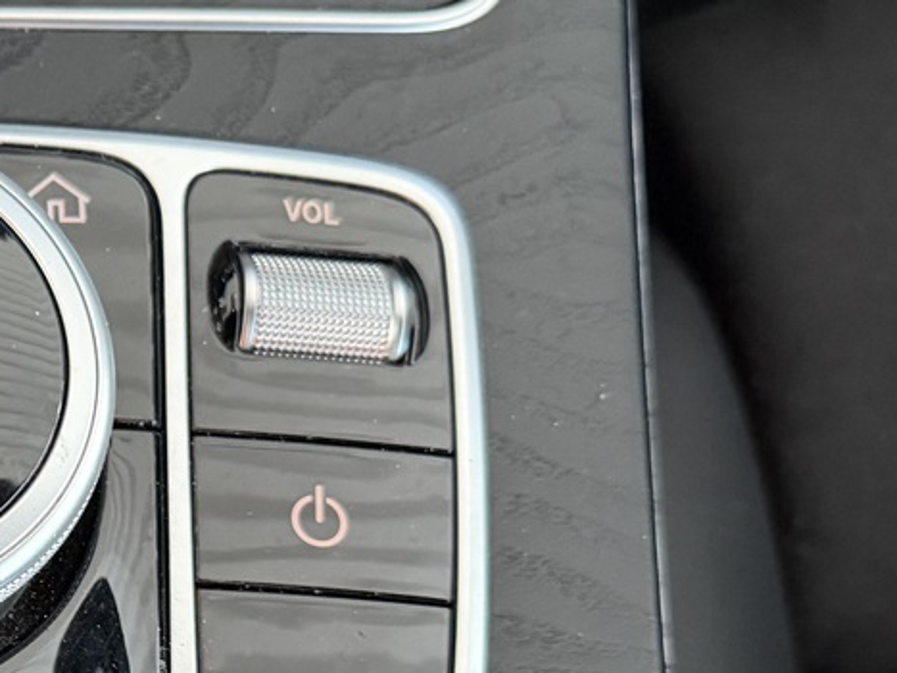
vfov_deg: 19.5
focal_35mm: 74
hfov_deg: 23.2
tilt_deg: -72.8
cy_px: 608
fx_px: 1917
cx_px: -282
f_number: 1.78
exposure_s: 1/45
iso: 800
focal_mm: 6.76
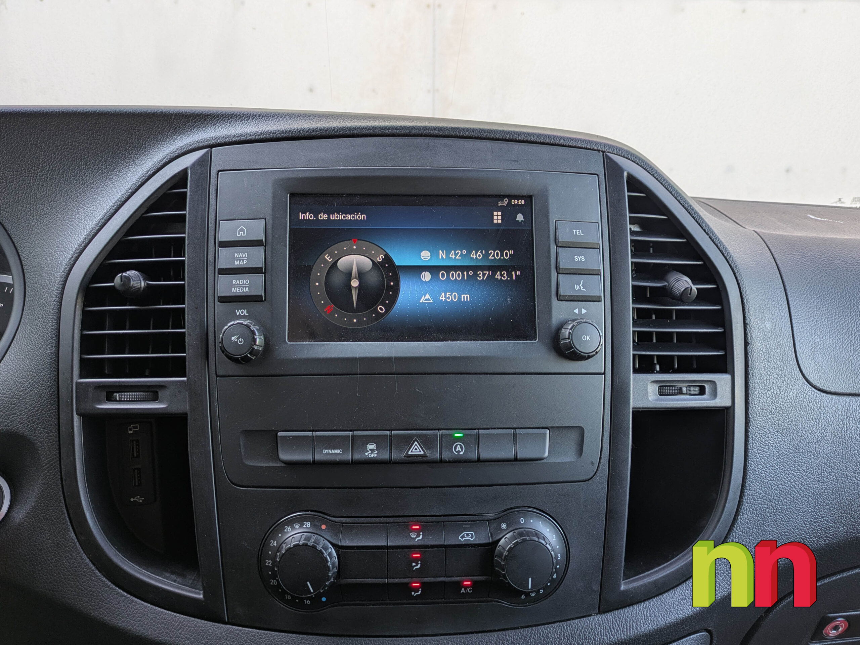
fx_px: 596
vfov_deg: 56.8
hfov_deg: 71.6
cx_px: 430
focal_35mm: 24
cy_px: 322
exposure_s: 1/3200
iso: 80
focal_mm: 6.86
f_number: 1.8
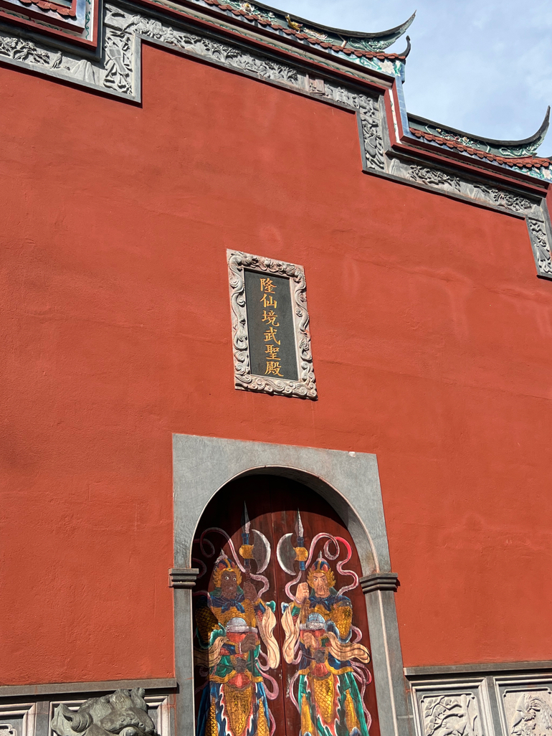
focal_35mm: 38
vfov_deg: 49.0
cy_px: 366
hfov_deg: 37.7
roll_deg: +5.9
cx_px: 285
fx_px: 808
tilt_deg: +20.3
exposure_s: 1/3257
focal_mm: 5.7
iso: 50
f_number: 1.5
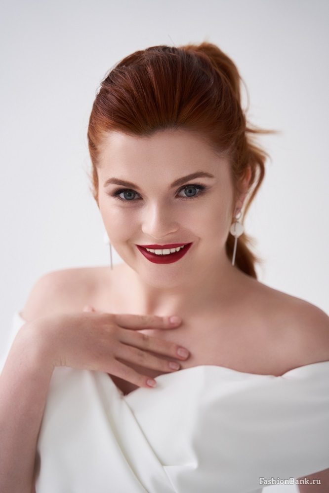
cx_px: 164
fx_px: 974
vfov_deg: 28.5
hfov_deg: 19.2
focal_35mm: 71
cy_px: 246
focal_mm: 71
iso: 500
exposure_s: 1/250
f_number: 2.8
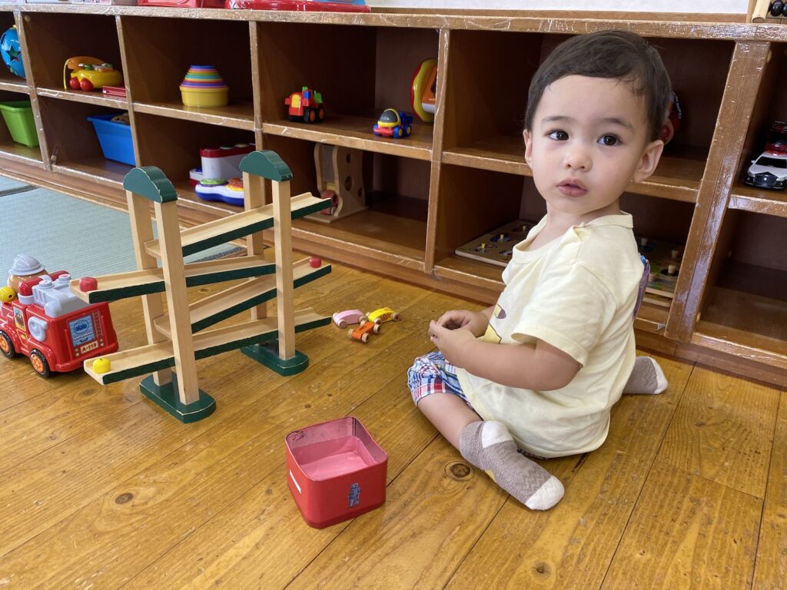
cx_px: 394
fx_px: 591
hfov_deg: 67.3
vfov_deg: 53.1
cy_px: 295
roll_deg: -2.6
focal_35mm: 26
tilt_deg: -26.5
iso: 100
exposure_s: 1/121
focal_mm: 4.25
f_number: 1.8
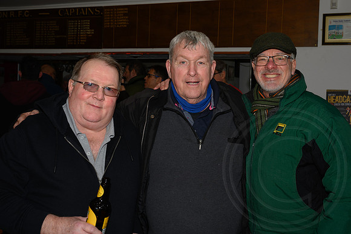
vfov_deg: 31.8
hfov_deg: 46.3
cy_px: 105
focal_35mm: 42
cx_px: 189
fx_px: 410
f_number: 7.1
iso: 64
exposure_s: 1/60
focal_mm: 38
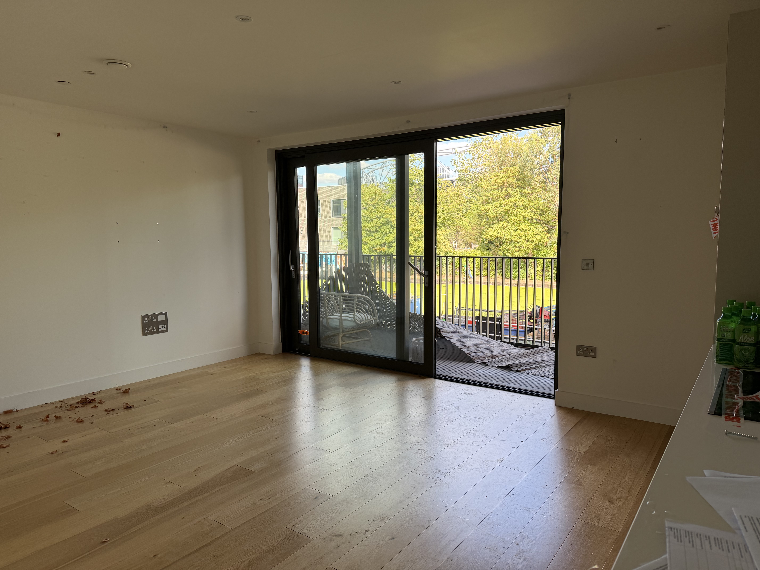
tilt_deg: -6.0
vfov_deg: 56.8
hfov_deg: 71.6
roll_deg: +0.9
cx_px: 380
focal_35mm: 24
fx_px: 527
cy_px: 285
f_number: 1.78
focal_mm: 6.76
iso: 100
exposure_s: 1/450
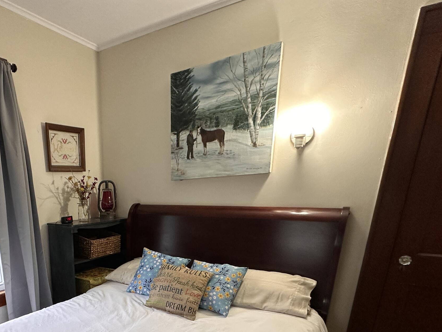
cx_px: 115
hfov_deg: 65.5
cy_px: 291
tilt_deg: -17.8
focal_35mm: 25
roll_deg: +1.2
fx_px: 319
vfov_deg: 49.6
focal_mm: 2.22
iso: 200
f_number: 2.2
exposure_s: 1/60
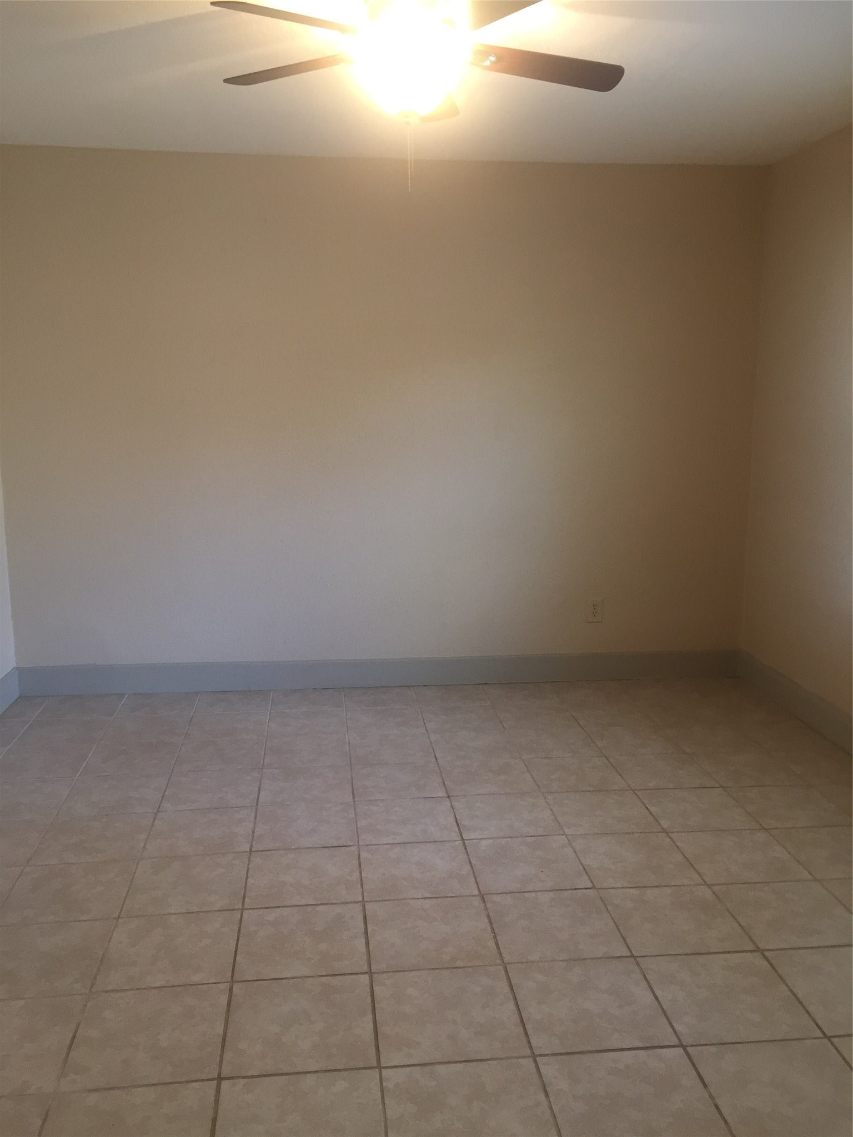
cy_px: 568
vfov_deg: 61.7
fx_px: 953
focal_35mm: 29
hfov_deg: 48.2
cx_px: 426
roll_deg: +1.5
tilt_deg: -10.3
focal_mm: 4.15
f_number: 2.2
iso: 100
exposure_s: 1/30
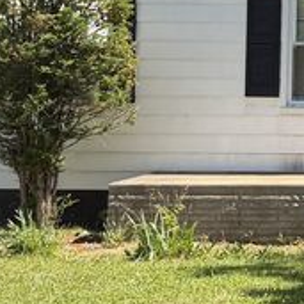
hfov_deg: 13.1
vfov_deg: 13.6
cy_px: 36
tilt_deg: +3.6
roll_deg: -0.3
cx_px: 436
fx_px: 1262
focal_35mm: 127
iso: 100
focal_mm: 6.76
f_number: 1.78
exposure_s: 1/2611
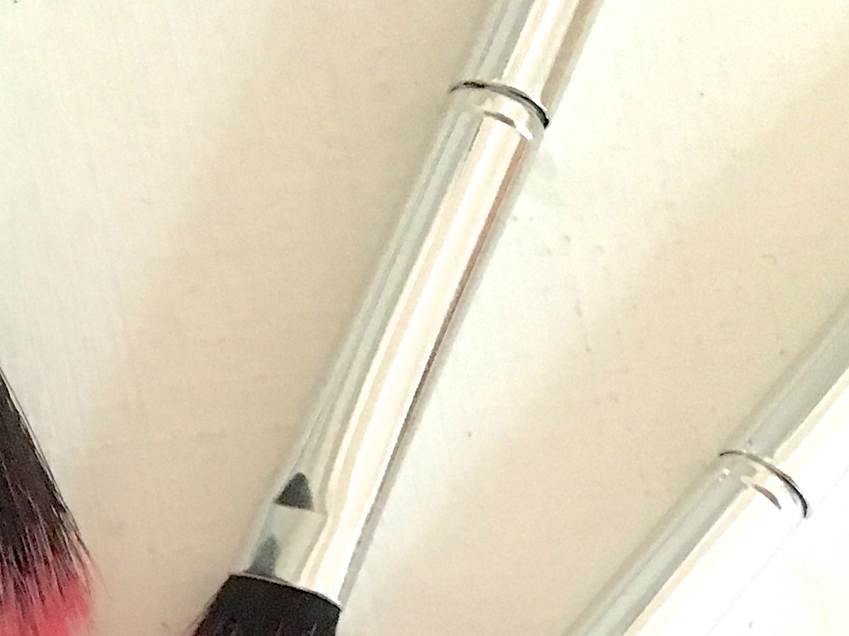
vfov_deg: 15.3
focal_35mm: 94
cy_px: 714
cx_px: -163
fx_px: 2305
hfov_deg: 19.7
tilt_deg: -84.1
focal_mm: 4.15
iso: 250
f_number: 2.2
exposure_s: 1/17
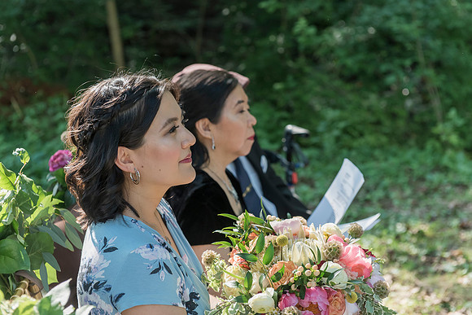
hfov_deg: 28.8
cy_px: 158
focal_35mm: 70
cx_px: 236
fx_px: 918
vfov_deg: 19.5
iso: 1000
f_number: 4
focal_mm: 70
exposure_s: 1/640
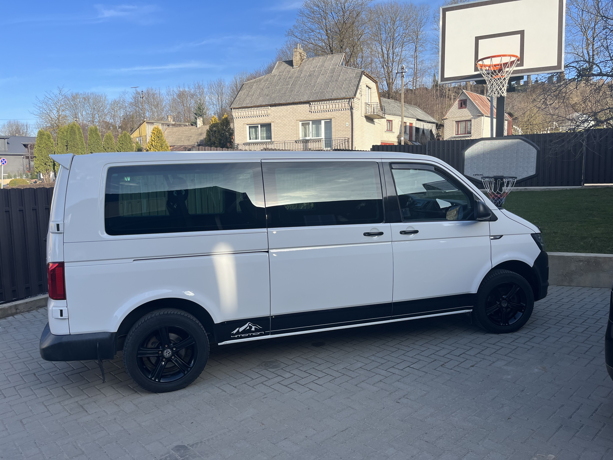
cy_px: 230
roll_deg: +3.0
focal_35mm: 26
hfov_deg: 67.3
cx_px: 306
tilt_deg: -7.6
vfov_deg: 53.1
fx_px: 460
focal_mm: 5.1
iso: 50
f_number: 1.6
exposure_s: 1/1458
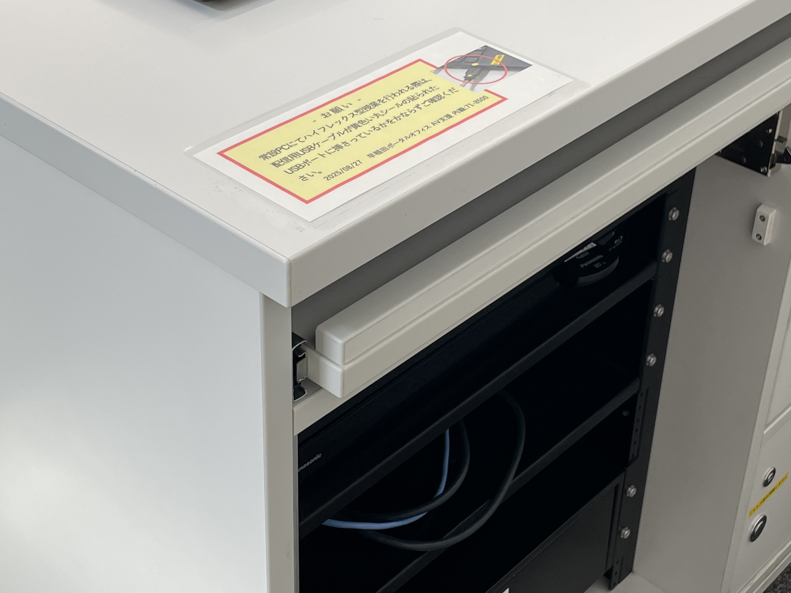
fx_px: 1417
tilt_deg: -33.3
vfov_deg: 23.6
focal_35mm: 62
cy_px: 231
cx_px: 395
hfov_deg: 31.2
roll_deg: -2.1
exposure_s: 1/100
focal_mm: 4.2
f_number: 1.6
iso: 32
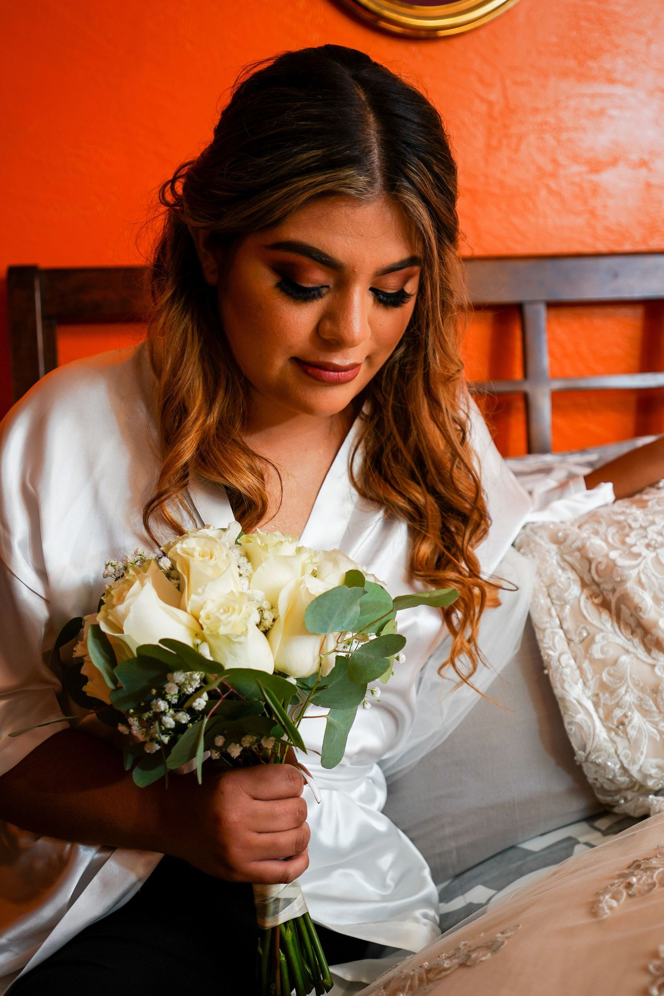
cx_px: 332
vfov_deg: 46.4
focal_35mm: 42
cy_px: 498
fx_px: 1161
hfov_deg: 31.9
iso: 160
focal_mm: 28
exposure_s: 1/125
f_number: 2.8
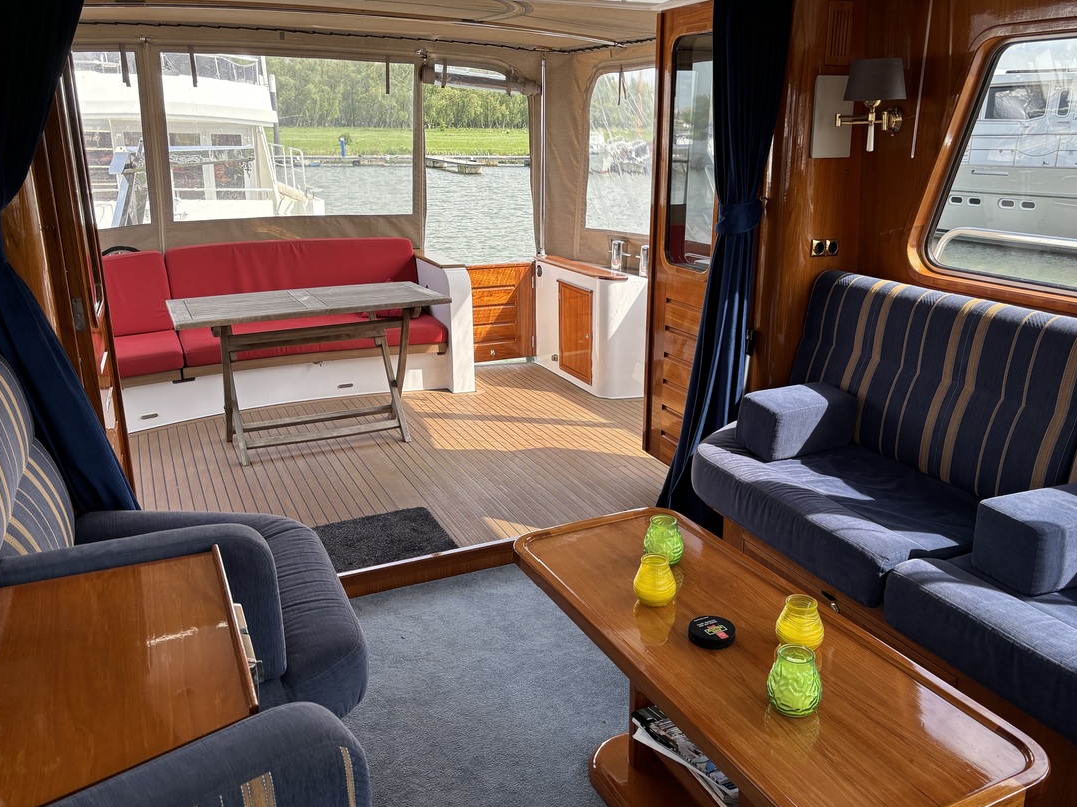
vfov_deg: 48.2
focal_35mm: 29
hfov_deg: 61.6
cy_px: 394
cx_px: 560
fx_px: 902
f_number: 1.6
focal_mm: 5.96
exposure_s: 1/498
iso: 50
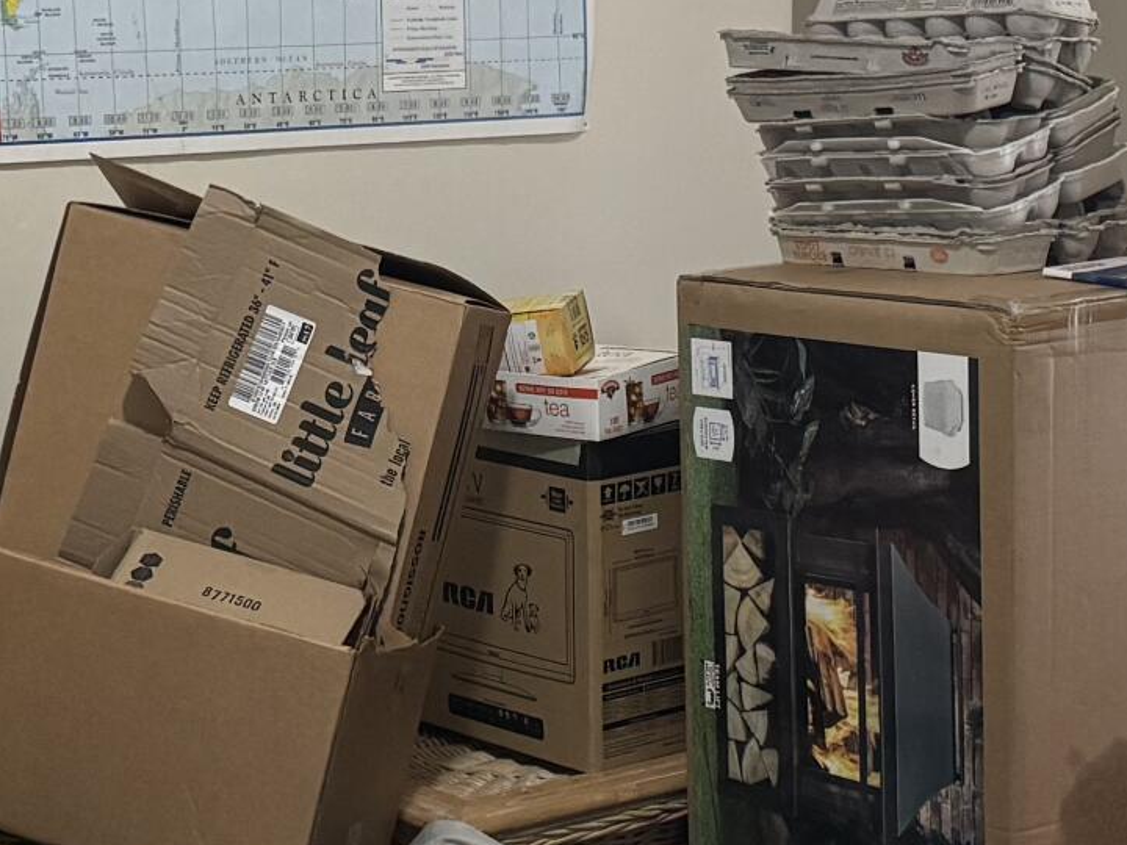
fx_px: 3256
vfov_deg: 14.8
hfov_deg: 19.6
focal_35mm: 100
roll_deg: +0.0
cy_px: 452
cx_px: 493
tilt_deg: -11.5
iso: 400
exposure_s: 1/60
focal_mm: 6.86
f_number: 1.78
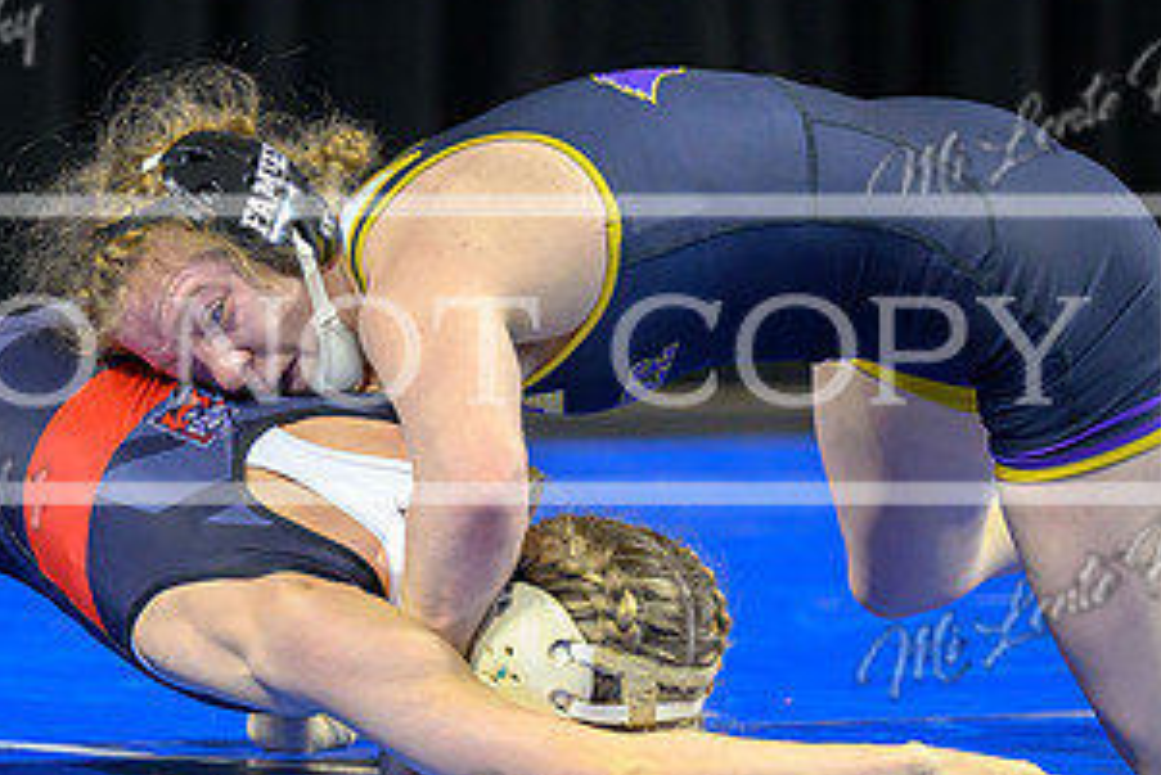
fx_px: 9260
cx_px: 434
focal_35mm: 287
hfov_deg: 7.2
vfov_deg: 4.8
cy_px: 480
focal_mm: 105
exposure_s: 1/800
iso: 3200
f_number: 2.8
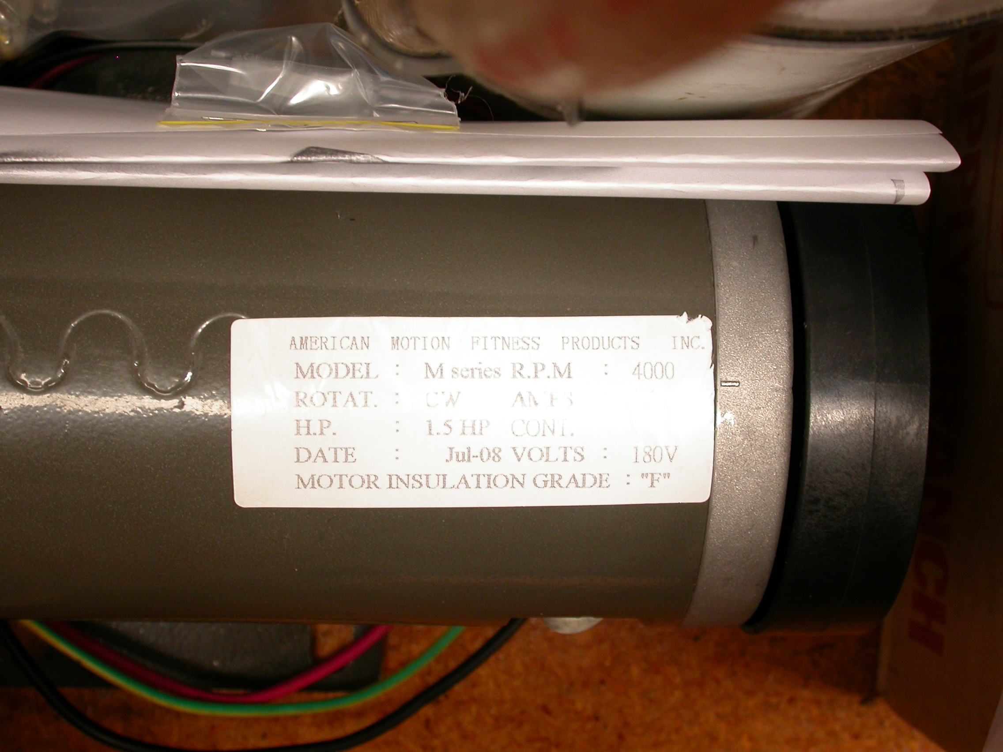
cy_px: 376
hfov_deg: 32.2
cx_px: 502
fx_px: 1739
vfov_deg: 24.4
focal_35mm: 60
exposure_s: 1/35.3
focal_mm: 12.6
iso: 100
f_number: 3.1
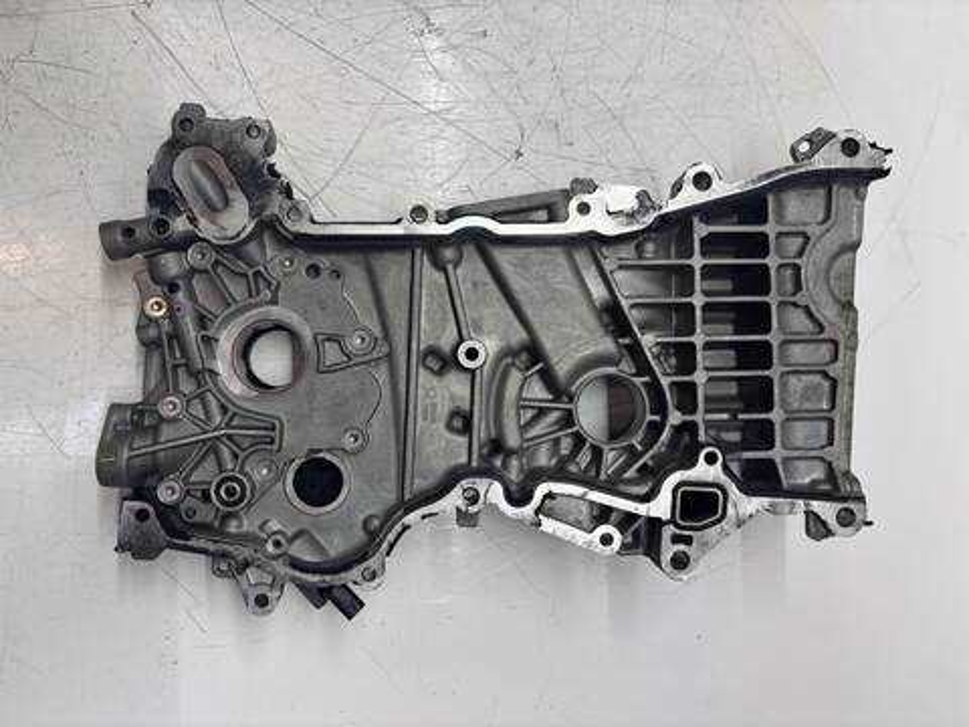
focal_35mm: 26
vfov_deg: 53.1
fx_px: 728
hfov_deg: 67.3
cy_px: 364
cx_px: 484
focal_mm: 5.96
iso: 40
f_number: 1.6
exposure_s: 1/109
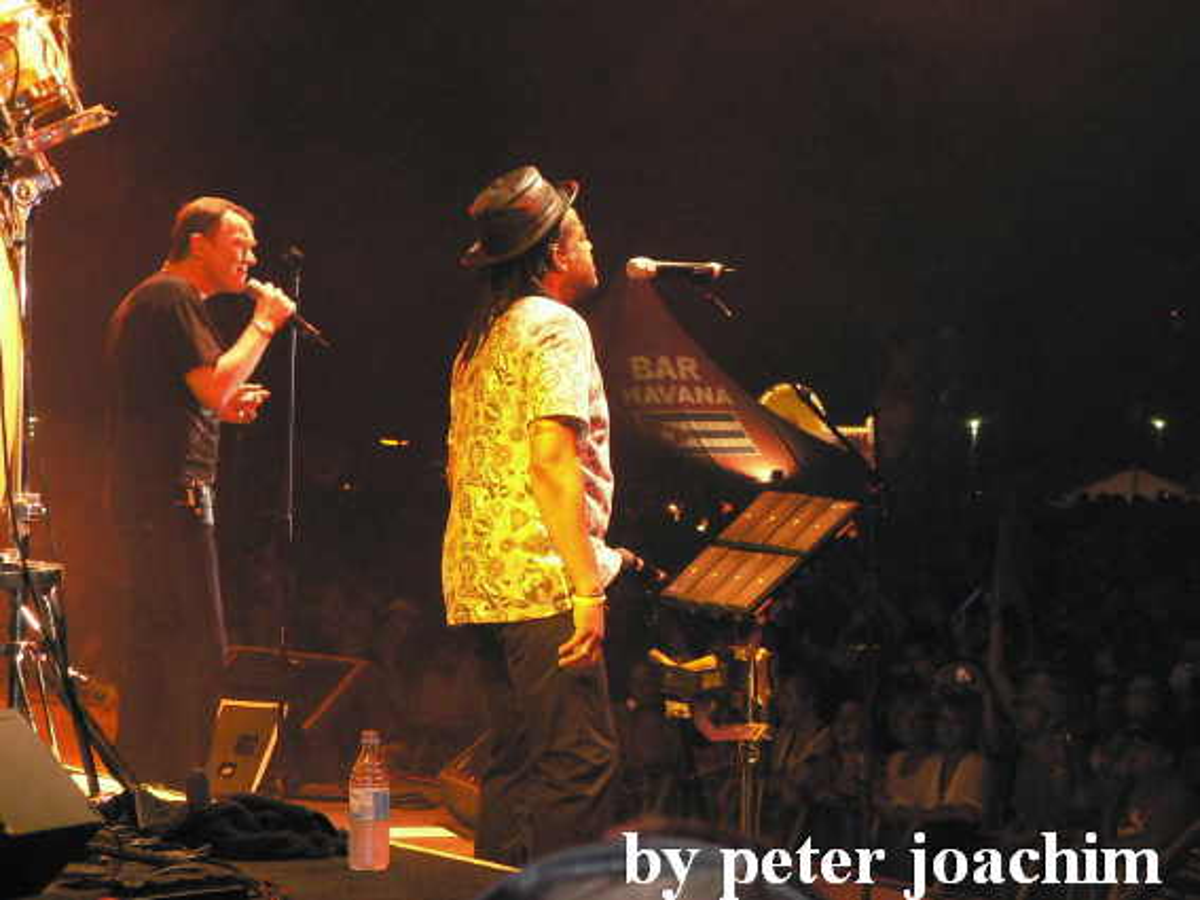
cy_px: 450
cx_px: 600
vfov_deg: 13.1
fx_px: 3916
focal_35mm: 113
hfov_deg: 17.4
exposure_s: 1/60
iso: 300
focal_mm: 19.5
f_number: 3.2
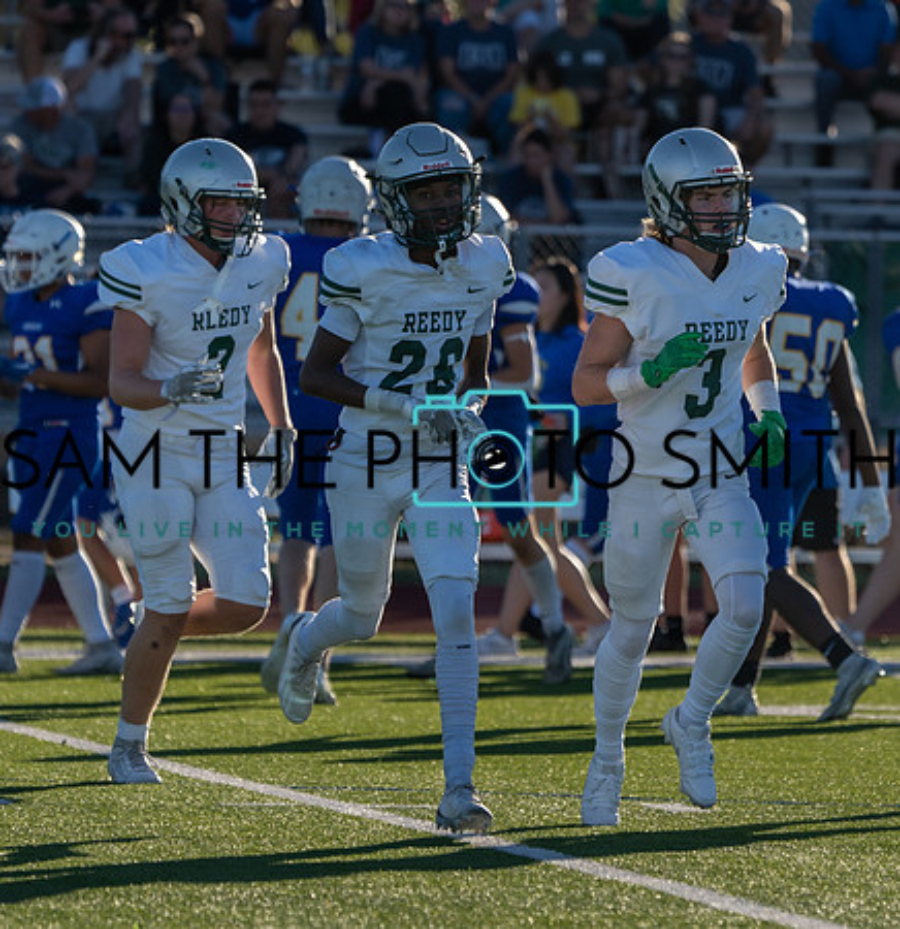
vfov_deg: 4.1
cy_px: 554
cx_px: 639
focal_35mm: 437
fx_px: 13074
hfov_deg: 3.9
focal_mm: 279
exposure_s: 1/1000
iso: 320
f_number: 5.6
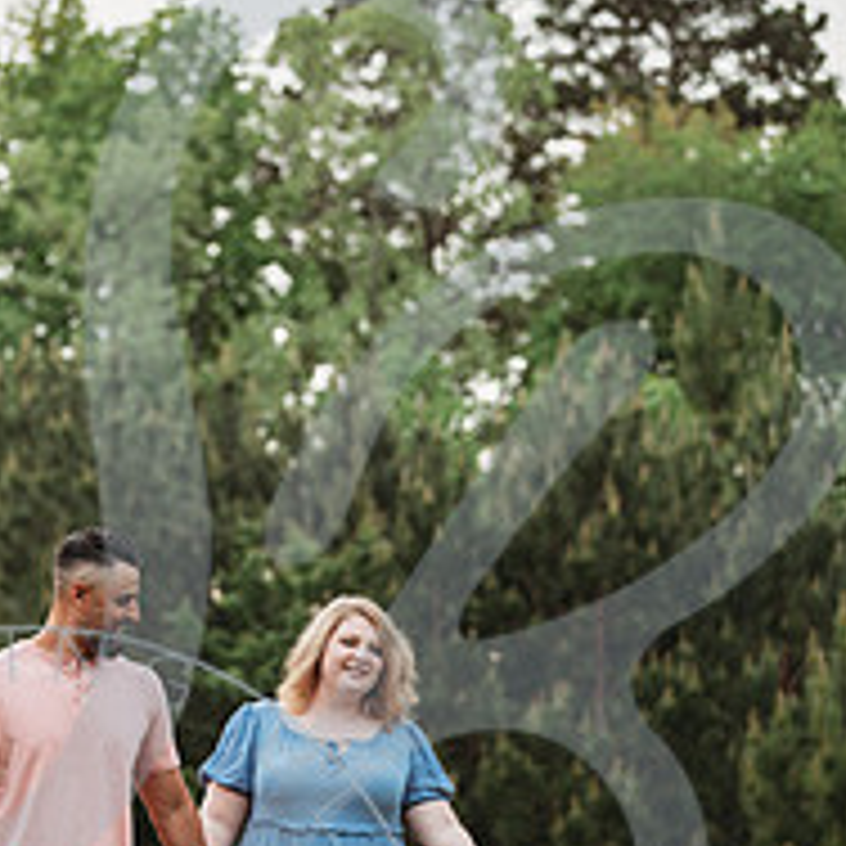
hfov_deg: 9.5
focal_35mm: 183
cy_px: 702
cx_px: 234
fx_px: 5060
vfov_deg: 9.5
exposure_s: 1/200
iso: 200
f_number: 2.8
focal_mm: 90
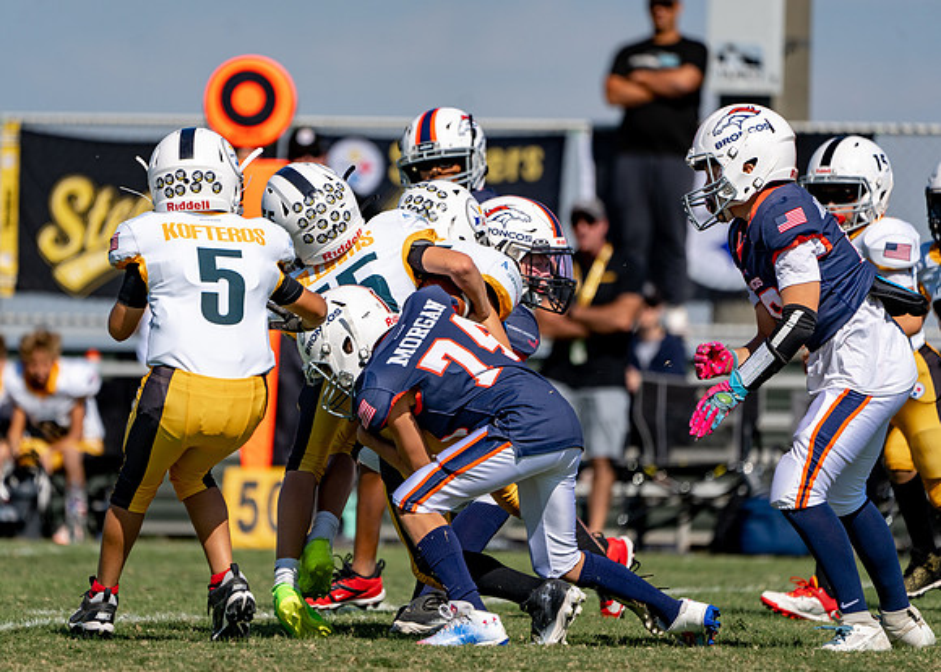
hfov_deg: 4.7
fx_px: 11583
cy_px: 333
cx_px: 446
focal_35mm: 434
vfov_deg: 3.3
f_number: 5.6
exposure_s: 1/2000
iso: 160
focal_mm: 400
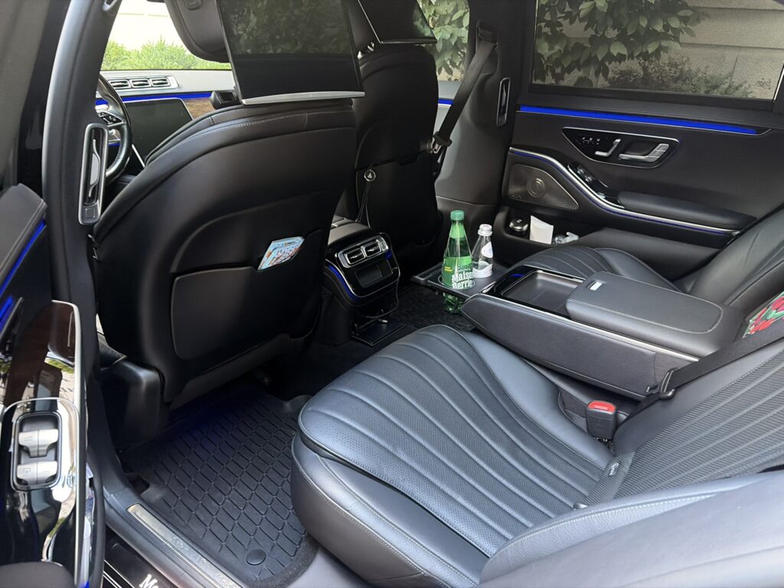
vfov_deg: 53.1
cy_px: 294
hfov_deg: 67.3
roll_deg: -3.4
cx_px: 392
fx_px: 589
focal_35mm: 26
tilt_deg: -26.3
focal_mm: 5.96
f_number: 1.6
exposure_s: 1/34
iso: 640
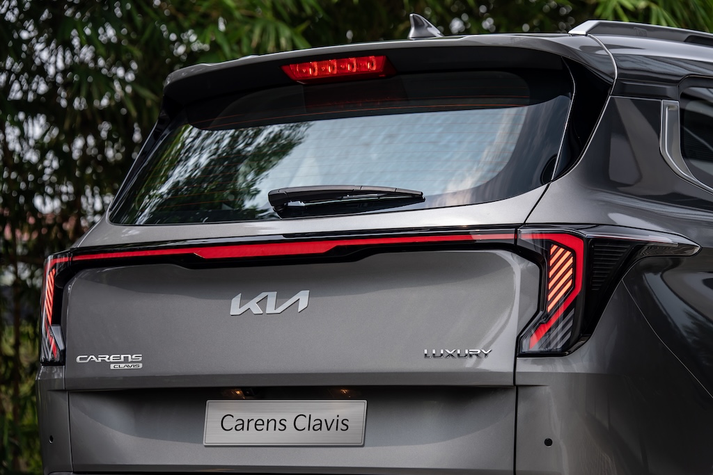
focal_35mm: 125
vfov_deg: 11.0
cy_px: 238
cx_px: 356
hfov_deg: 16.4
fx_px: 2476
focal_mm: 125
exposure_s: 1/200
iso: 200
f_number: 5.6
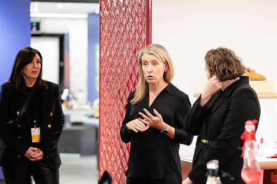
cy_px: 92
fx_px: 1069
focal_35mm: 139
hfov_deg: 14.8
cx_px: 158
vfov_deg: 9.9
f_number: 3.2
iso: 1250
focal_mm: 115
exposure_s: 1/160
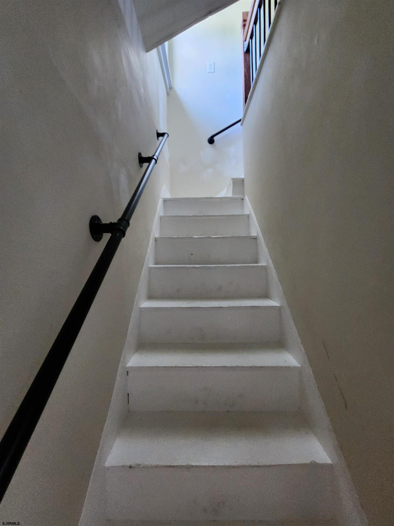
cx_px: 197
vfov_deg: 106.2
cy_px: 263
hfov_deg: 89.9
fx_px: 197
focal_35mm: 13
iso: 400
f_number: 2.2
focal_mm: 2.2
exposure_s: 1/30
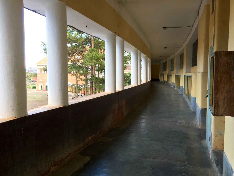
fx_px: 196
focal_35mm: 29
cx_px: 117
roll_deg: -0.6
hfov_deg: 61.7
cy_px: 88
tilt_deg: -3.3
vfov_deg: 48.2
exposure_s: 1/50
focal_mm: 4.15
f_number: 2.2
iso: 32
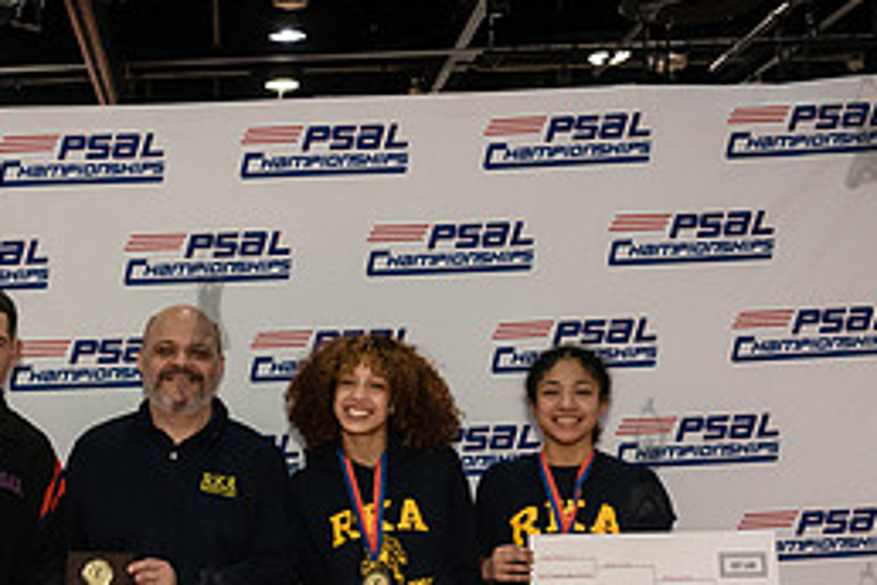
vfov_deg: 18.3
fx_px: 1754
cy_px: 621
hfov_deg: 27.6
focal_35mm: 72
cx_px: 207
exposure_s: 1/200
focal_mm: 32
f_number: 5
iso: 4000
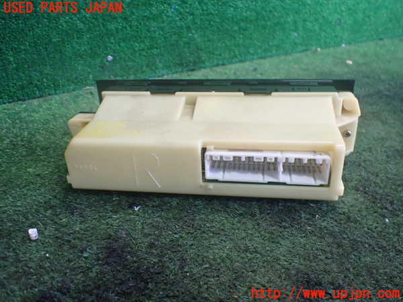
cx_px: 202
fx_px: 349
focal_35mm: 30
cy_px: 151
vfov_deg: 46.8
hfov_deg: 60.0
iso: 800
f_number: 2.3
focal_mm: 5.4
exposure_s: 1/100
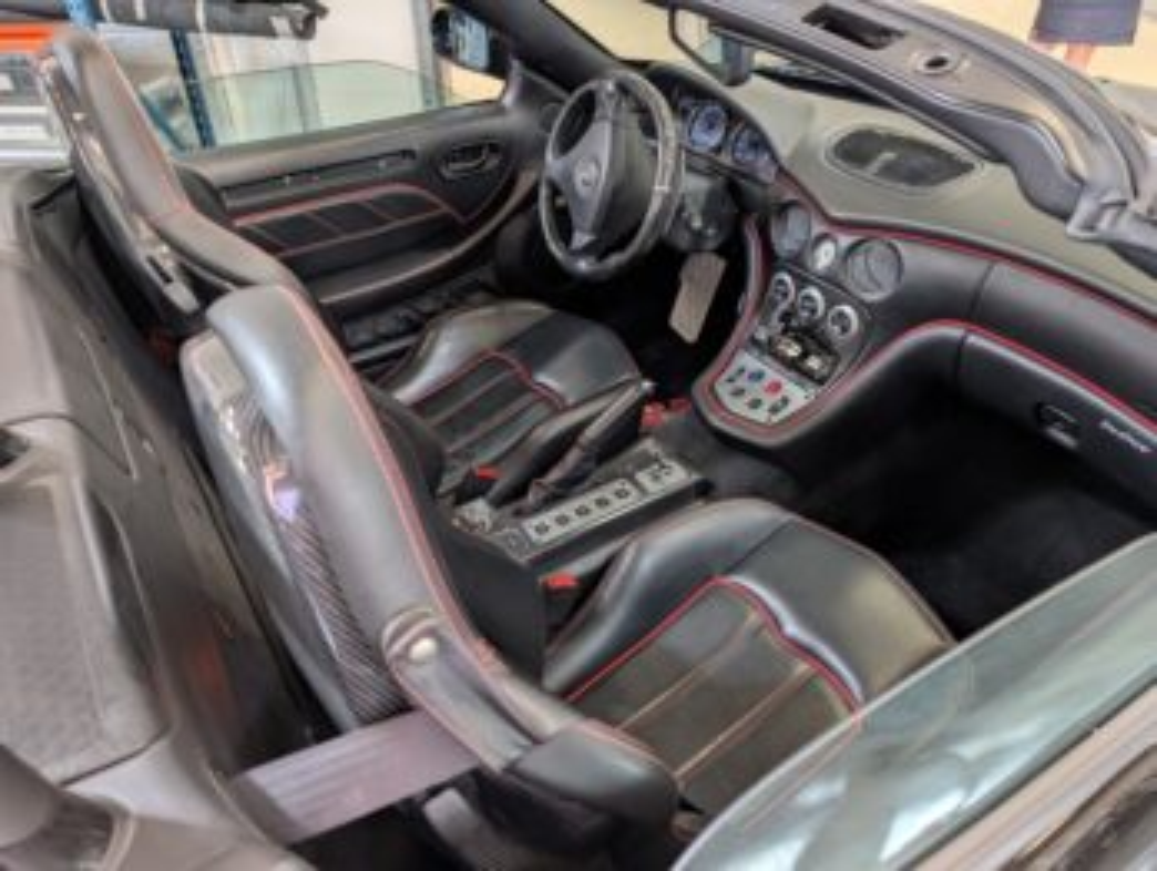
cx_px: 578
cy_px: 436
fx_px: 803
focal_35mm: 24
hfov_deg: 71.5
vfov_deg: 56.9
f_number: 1.68
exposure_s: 1/23.8
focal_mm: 6.9
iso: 140
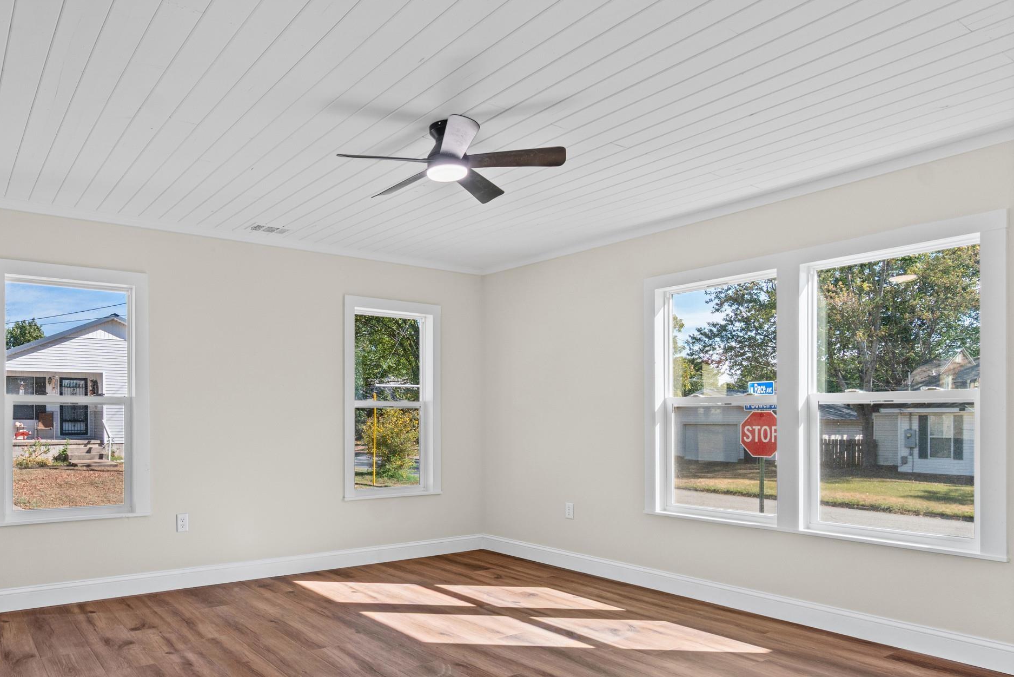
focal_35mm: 24
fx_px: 676
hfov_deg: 72.0
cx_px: 359
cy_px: 427
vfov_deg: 52.5
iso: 250
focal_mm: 12
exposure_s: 1/13
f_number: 9
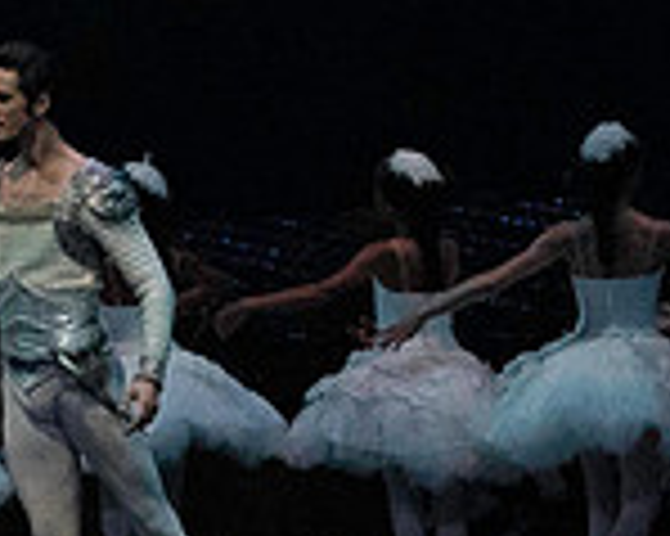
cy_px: 250
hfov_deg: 3.8
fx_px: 10146
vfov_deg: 3.0
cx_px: -40
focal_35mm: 512
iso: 25600
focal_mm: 140
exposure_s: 1/400
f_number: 5
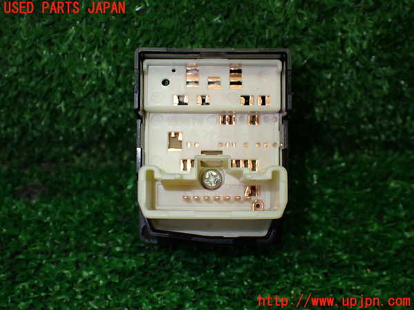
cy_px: 155
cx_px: 207
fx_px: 562
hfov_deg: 40.4
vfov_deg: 30.9
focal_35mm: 47
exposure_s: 1/200
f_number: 3.1
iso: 500
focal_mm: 8.4
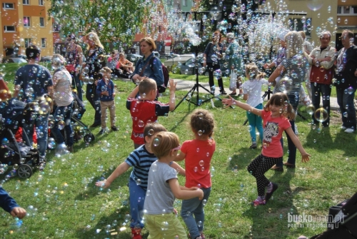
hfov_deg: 42.3
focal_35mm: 46
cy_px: 120
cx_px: 178
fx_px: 462
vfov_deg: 29.0
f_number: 4.5
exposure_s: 1/1000
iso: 160
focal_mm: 31
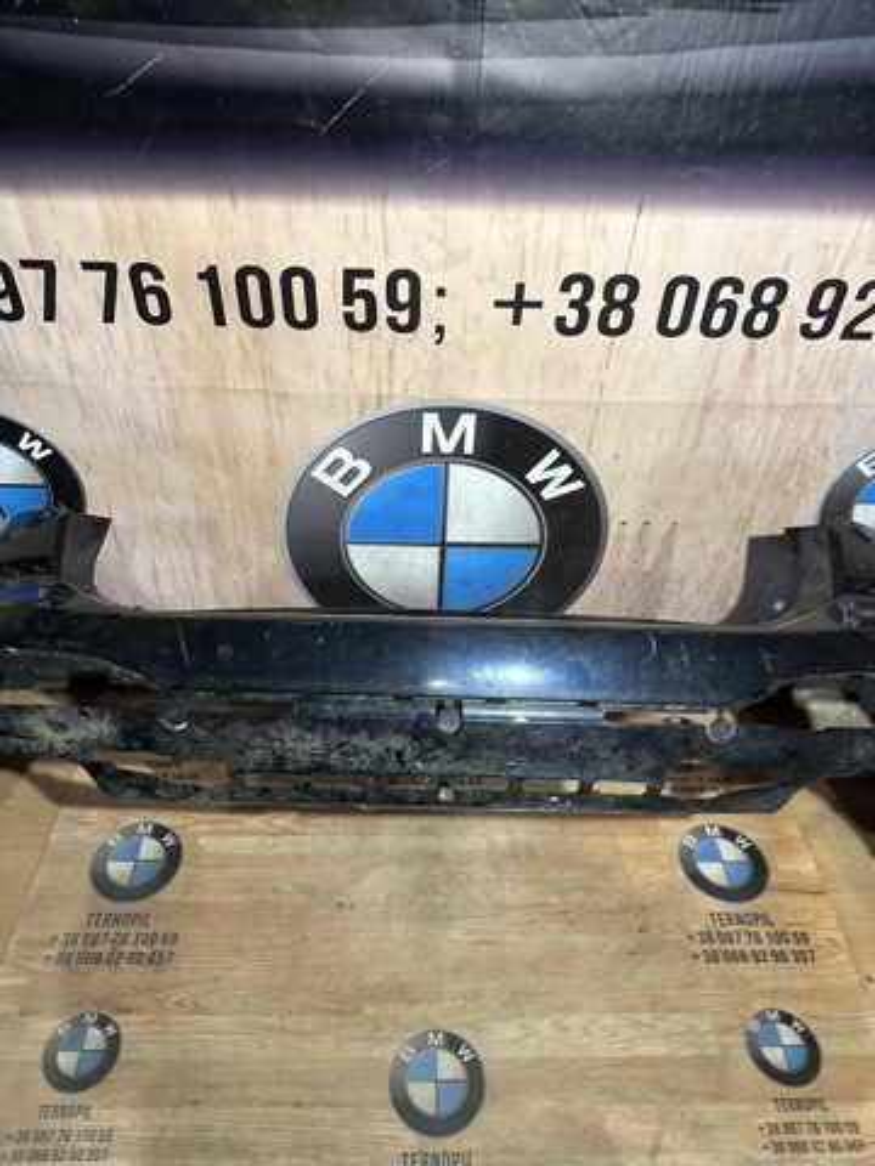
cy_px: 583
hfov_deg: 56.8
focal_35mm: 24
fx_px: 809
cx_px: 438
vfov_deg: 71.6
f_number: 1.78
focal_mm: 6.86
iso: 160
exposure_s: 1/50
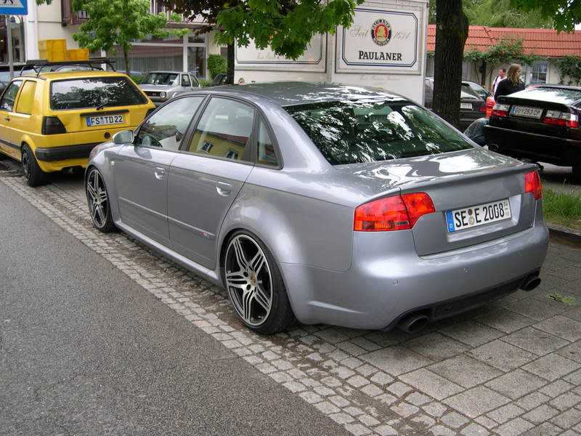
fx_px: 638
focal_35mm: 38
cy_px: 218
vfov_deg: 37.7
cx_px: 290
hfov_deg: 49.0
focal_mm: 8
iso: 100
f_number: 2.8
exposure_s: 1/315
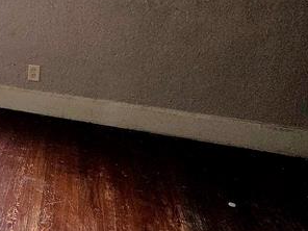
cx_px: -132
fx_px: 400
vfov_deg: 30.8
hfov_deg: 29.4
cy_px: 24
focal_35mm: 45
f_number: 2.2
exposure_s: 1/40
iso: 100
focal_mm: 2.2
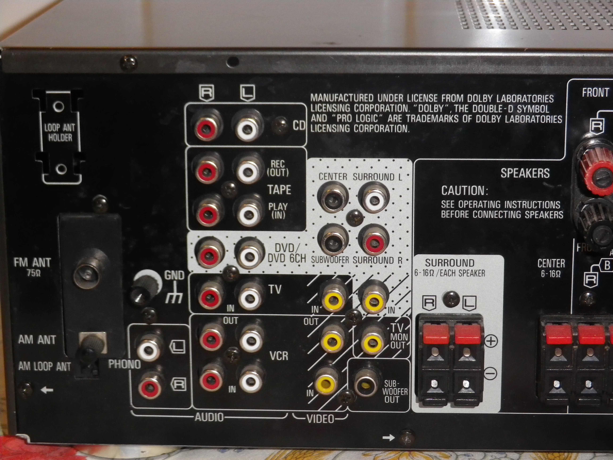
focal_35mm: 91
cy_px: 230
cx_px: 306
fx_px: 1611
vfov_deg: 16.2
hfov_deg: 21.5
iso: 400
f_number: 5
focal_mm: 16.4
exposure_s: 1/80
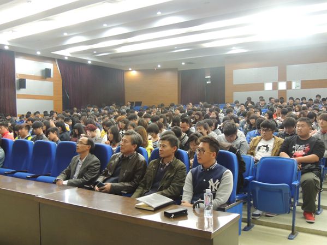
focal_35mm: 35
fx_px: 331
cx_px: 164
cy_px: 122
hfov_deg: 52.6
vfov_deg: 40.7
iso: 800
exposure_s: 1/6
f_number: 3.3
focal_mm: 6.2
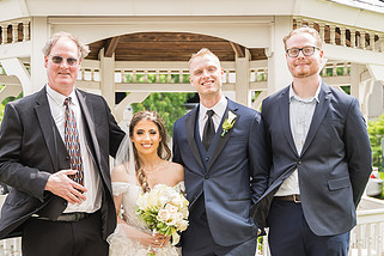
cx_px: 215
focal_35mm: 74
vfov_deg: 18.3
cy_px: 193
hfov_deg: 27.3
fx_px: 789
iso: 100
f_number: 2.8
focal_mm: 41
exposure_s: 1/320
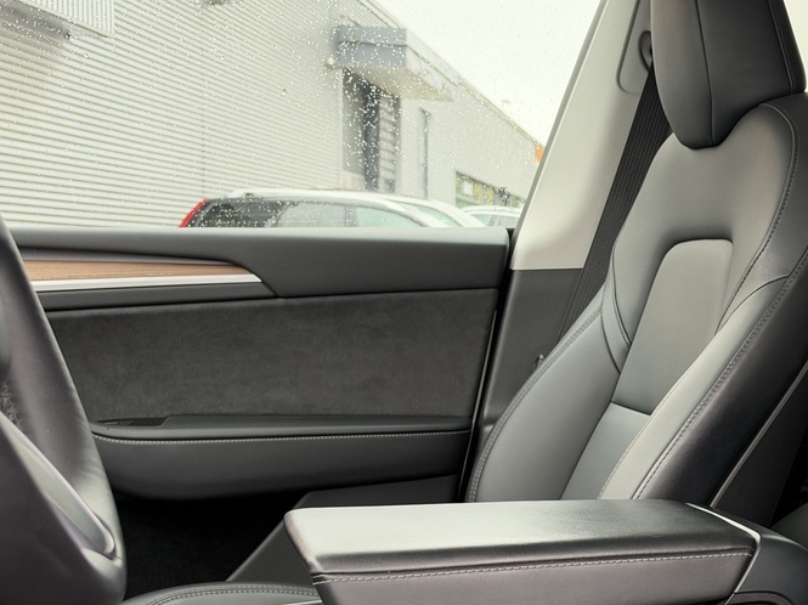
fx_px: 1213
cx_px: 776
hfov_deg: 34.1
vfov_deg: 27.7
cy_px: 446
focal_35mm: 52
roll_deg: -2.9
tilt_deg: -9.3
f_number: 1.8
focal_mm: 6.93
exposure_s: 1/121
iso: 160
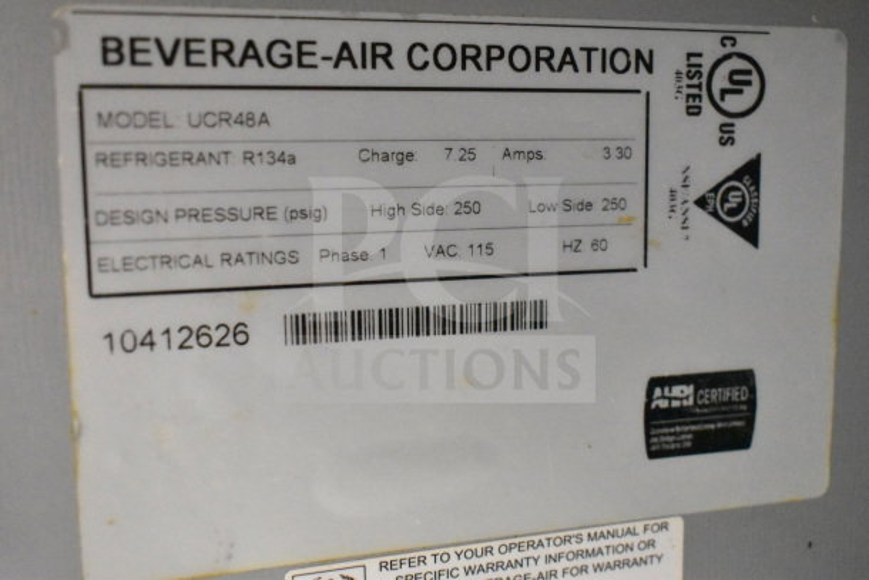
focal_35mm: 44
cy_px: 290
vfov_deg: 30.9
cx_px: 434
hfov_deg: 45.0
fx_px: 1050
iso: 16000
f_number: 4.2
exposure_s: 1/50
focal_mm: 29
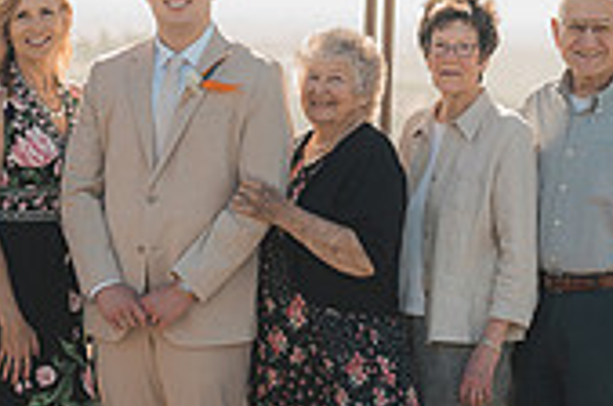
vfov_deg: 7.9
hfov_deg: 11.9
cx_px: 170
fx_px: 2923
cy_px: 187
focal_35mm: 172
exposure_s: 1/1000
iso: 50
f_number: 2
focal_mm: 50
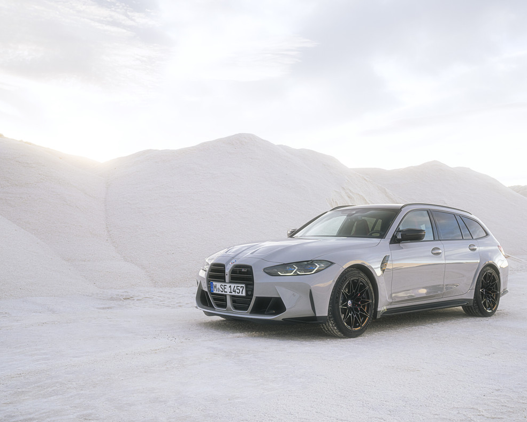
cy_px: 210
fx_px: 624
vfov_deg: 37.3
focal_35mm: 40
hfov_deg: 45.7
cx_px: 299
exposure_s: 1/40
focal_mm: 35
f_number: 5
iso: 400
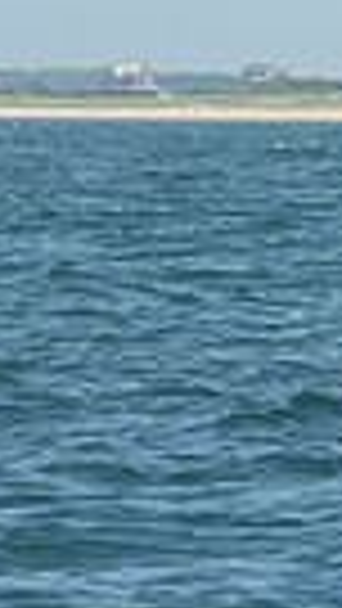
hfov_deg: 2.5
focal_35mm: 474
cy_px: -88
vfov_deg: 4.5
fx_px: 7637
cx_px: 1282
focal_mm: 105
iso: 320
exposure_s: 1/1000
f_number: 7.1
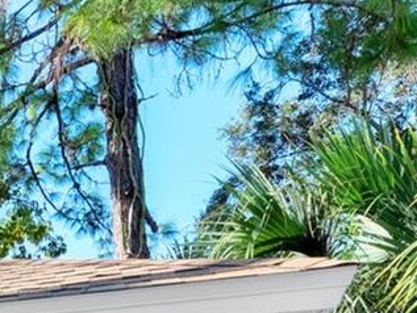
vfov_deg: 19.8
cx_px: -279
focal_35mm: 63
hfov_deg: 22.3
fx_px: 759
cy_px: 485
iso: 400
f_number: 7.1
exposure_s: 1/250
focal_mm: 13
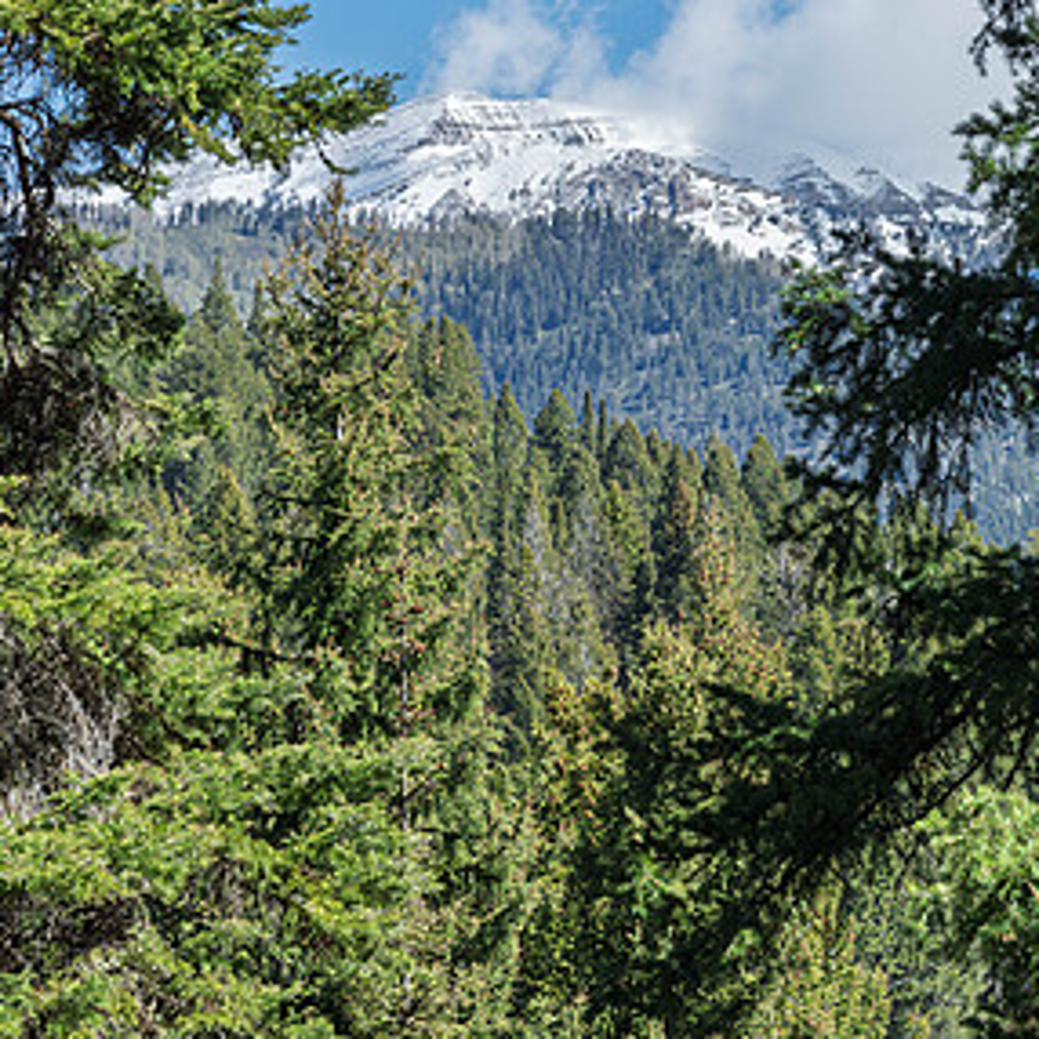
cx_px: 672
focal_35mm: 181
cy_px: 412
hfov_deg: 9.7
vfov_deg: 9.7
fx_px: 6146
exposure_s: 1/320
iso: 400
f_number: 13
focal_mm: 105
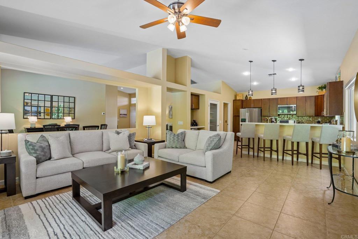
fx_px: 159
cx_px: 179
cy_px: 120
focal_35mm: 16
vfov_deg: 73.7
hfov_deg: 96.8
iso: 400
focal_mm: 16
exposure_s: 1/10
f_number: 8
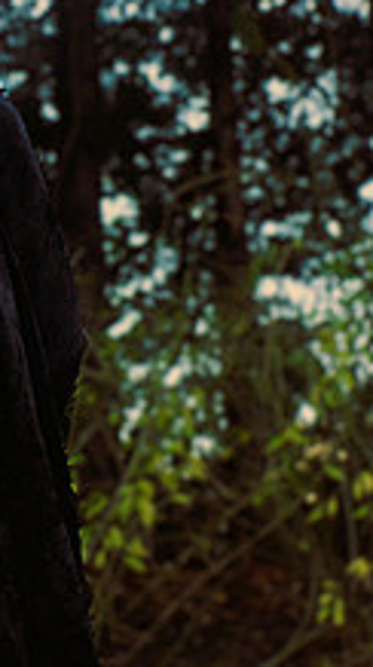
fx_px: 1377
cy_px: 303
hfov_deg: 14.9
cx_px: -64
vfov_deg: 27.2
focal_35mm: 78
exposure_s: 1/80
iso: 400
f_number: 5.6
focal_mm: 24
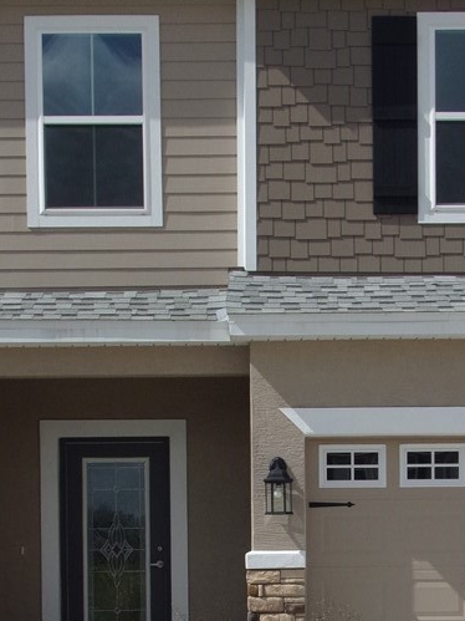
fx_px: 1433
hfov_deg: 18.4
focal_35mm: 80
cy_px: 482
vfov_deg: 24.1
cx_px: 274
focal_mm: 7
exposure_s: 1/160
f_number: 12.95
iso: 80
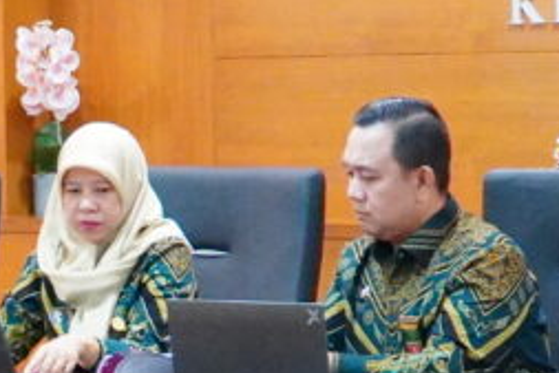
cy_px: 398
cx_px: -62
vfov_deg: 7.3
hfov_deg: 10.8
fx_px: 2921
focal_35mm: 188
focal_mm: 31
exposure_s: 1/125
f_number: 4
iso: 10000
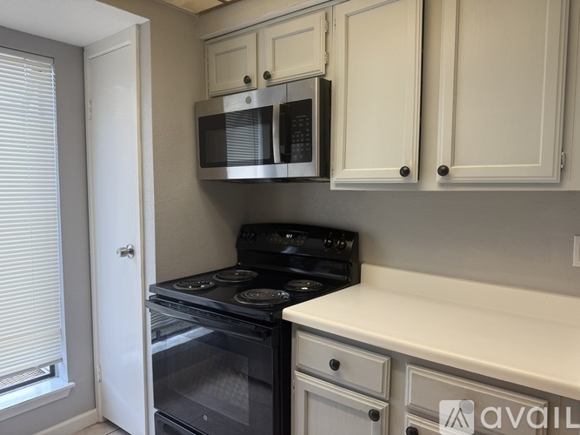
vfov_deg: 56.8
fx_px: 402
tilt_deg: -4.6
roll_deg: +0.8
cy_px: 218
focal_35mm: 24
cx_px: 290
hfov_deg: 71.6
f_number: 1.78
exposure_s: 1/120
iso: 80
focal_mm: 6.76
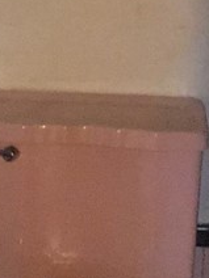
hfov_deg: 9.9
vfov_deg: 12.9
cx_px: 43
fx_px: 1208
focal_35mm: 150
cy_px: -18
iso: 800
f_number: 2.4
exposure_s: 1/15
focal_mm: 3.3
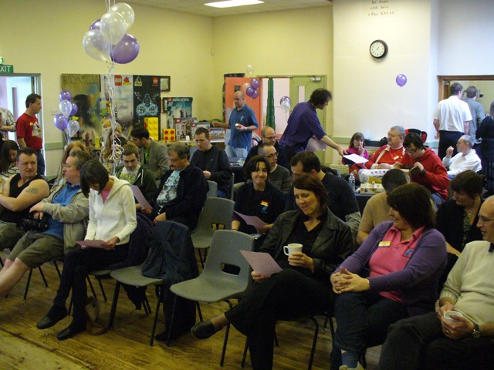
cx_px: 247
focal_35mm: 37
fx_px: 528
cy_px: 185
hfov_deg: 50.1
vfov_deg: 38.7
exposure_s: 1/60
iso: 400
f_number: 2.8
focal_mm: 6.1
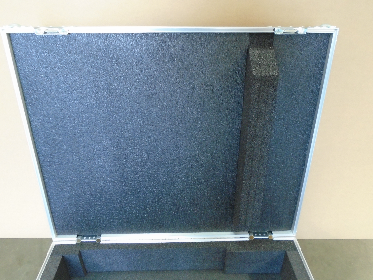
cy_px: 140
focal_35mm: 26
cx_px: 186
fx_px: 280
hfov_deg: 67.3
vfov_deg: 53.1
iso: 400
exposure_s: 1/8
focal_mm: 4.6
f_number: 3.2
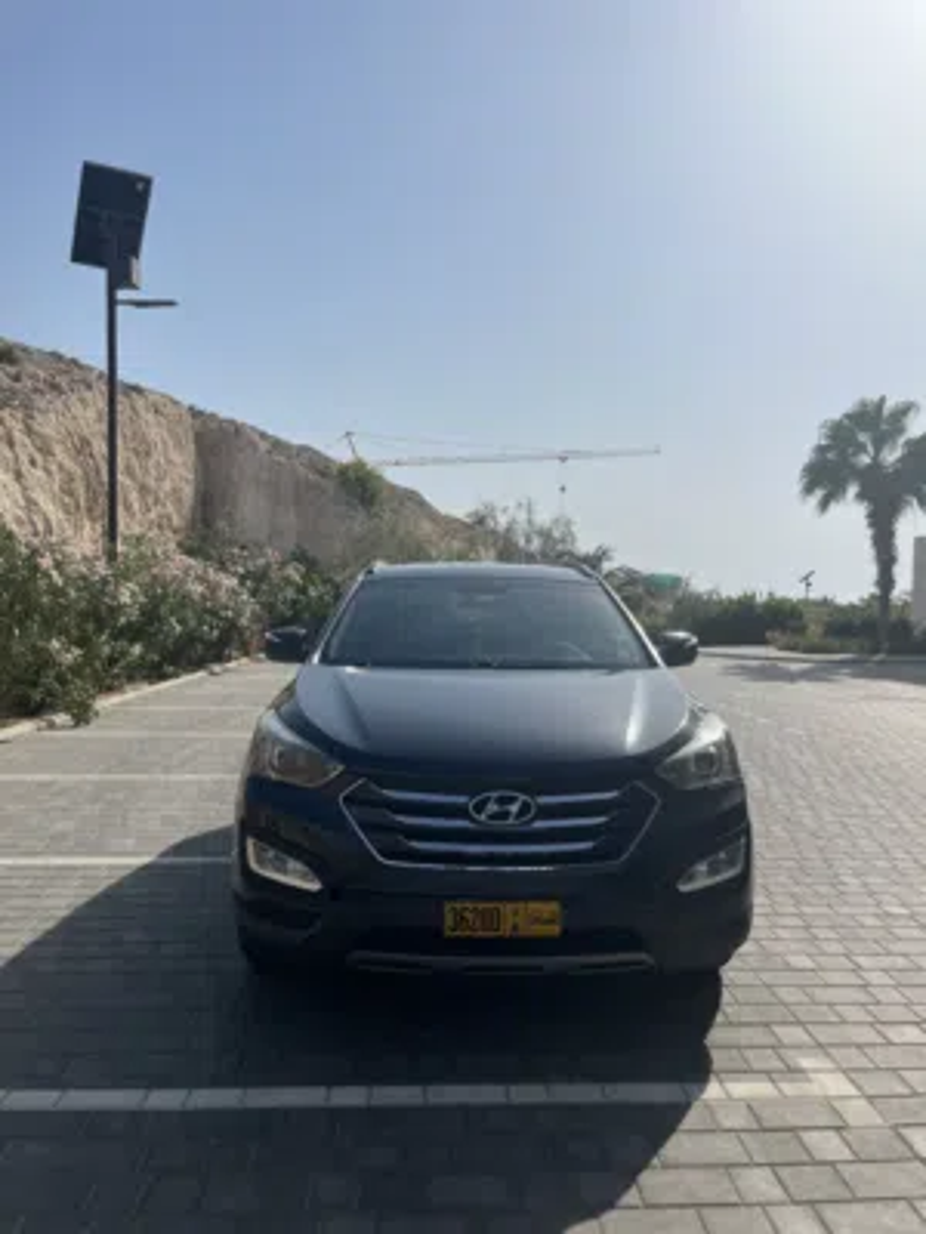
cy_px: 617
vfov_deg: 67.3
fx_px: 927
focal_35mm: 26
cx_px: 463
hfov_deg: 53.1
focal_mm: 5.1
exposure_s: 1/9901
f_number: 1.6
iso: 50
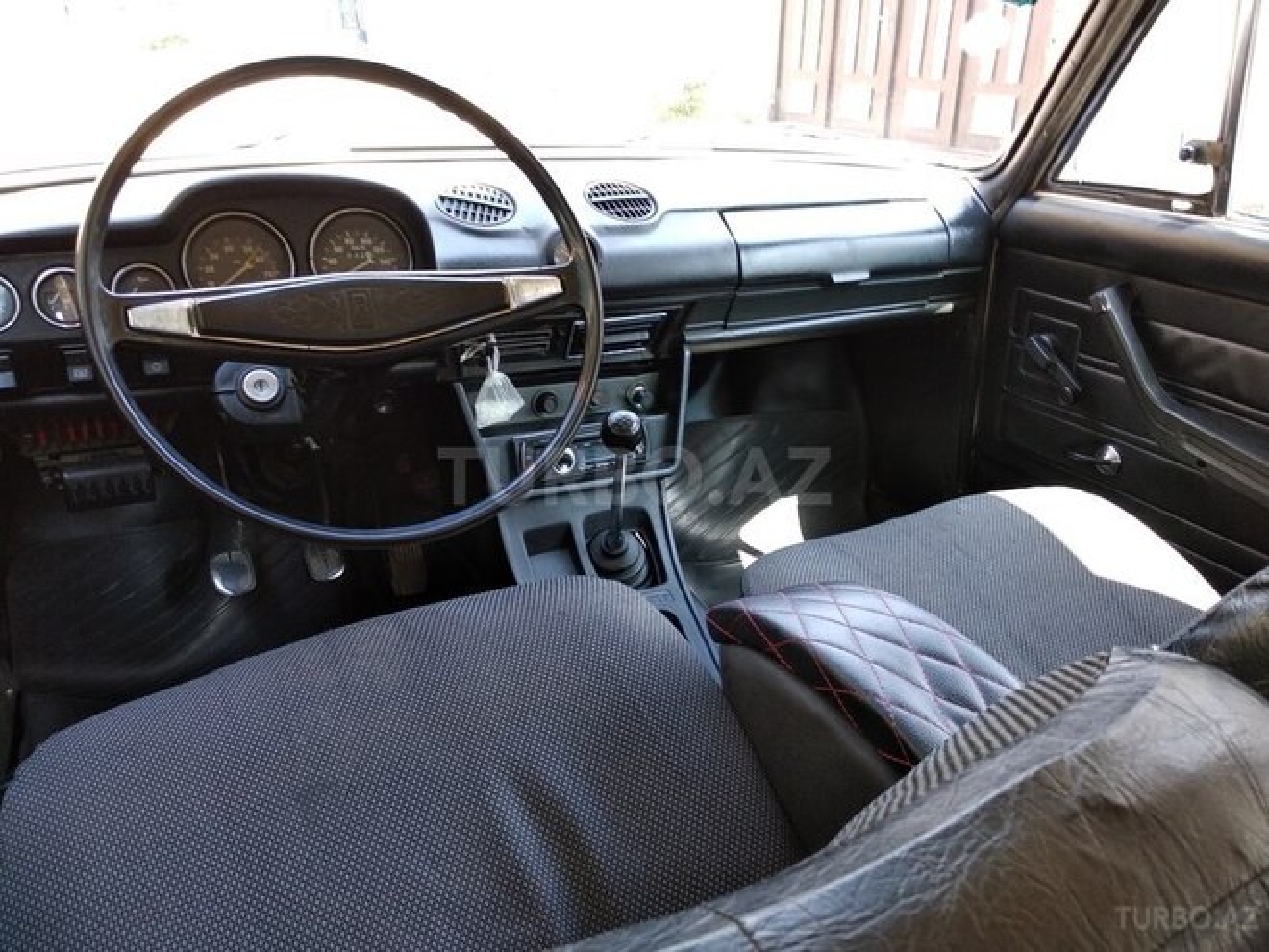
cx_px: 634
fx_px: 953
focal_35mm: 26
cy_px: 476
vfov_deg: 53.1
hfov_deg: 67.3
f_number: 2.2
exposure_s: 1/50
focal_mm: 3.81
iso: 250
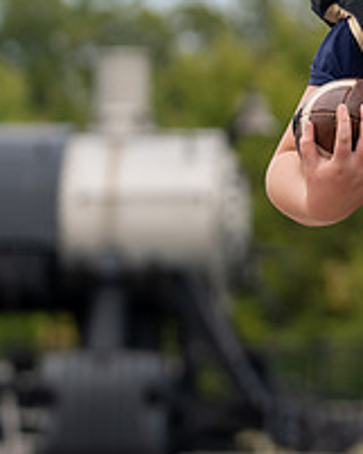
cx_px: 569
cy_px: 131
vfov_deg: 6.0
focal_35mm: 320
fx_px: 4294
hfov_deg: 4.8
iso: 100
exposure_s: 1/400
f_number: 2.8
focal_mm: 95
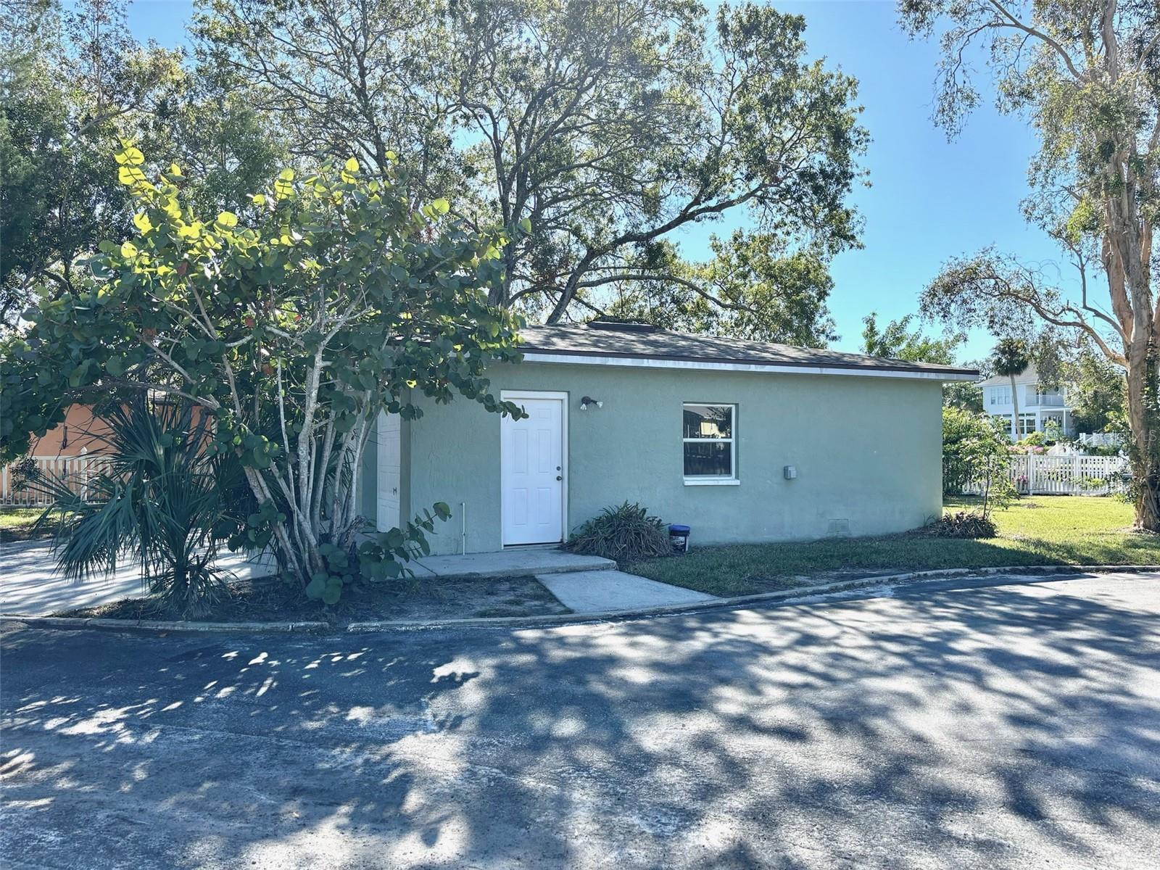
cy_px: 435
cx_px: 580
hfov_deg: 67.3
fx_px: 871
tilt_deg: +0.6
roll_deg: -0.1
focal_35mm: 26
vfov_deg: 53.1
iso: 50
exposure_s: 1/1248
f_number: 1.6
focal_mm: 5.96
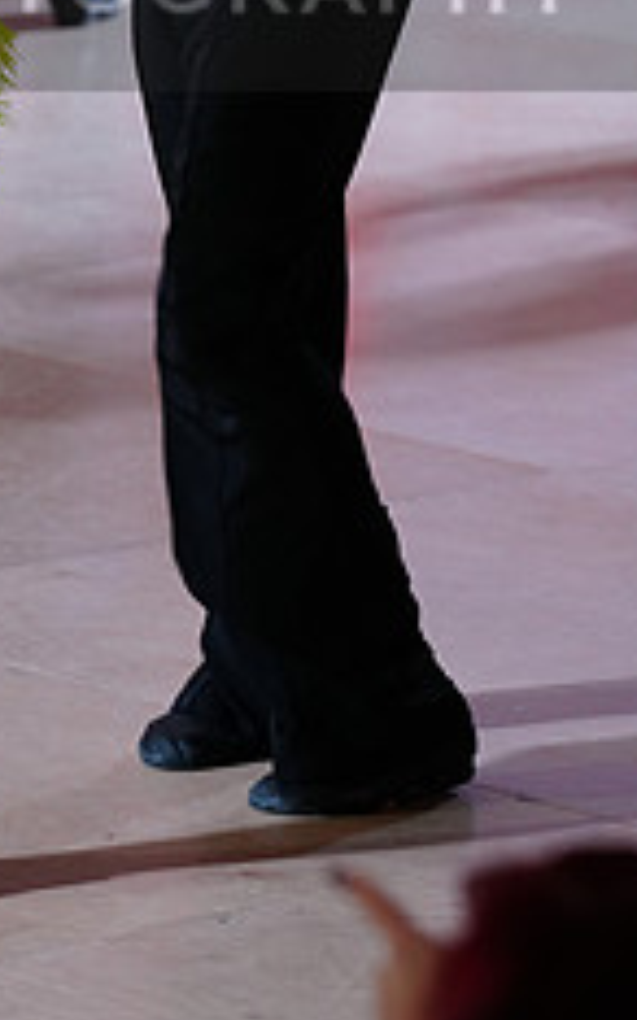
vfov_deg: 5.9
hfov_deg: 3.7
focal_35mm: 356
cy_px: -52
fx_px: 9901
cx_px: 46
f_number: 4.5
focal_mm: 141
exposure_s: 1/200
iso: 1000
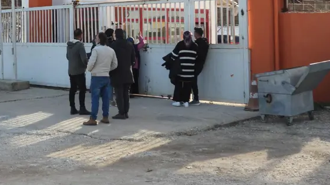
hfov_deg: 29.7
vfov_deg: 16.9
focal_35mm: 70
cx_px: 86
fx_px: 612
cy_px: 6
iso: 100
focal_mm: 7.4
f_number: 3.2
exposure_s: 1/500
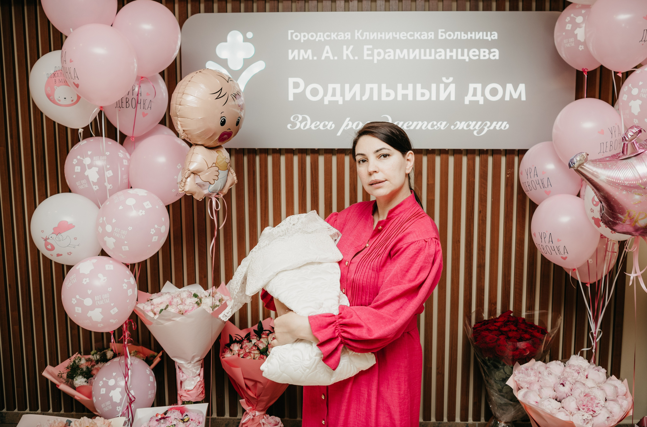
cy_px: 194
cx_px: 349
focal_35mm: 33
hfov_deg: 58.0
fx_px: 582
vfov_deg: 40.2
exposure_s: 1/160
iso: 200
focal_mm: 30
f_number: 4
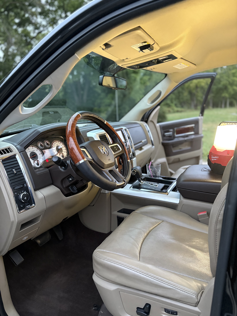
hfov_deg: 53.1
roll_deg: +3.8
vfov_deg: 67.3
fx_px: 237
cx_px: 118
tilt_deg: -10.4
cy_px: 158
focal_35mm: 26
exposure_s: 1/59
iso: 500
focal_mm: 5.96
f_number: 1.6
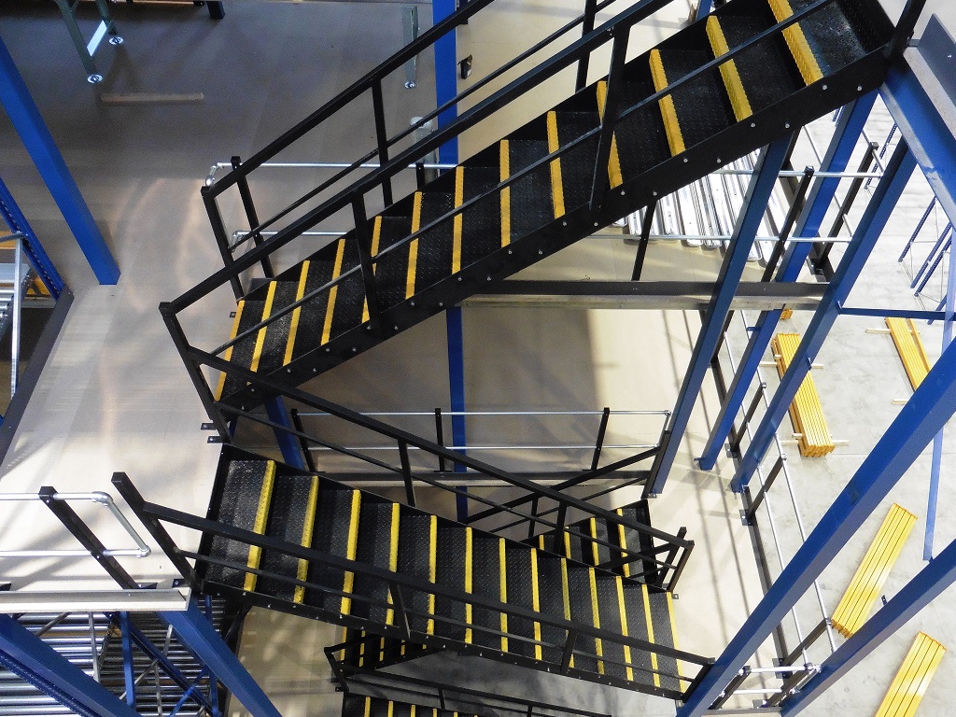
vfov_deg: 51.3
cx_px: 527
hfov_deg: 65.2
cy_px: 383
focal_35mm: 27
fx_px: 746
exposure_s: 1/20
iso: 400
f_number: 3.3
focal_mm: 4.3
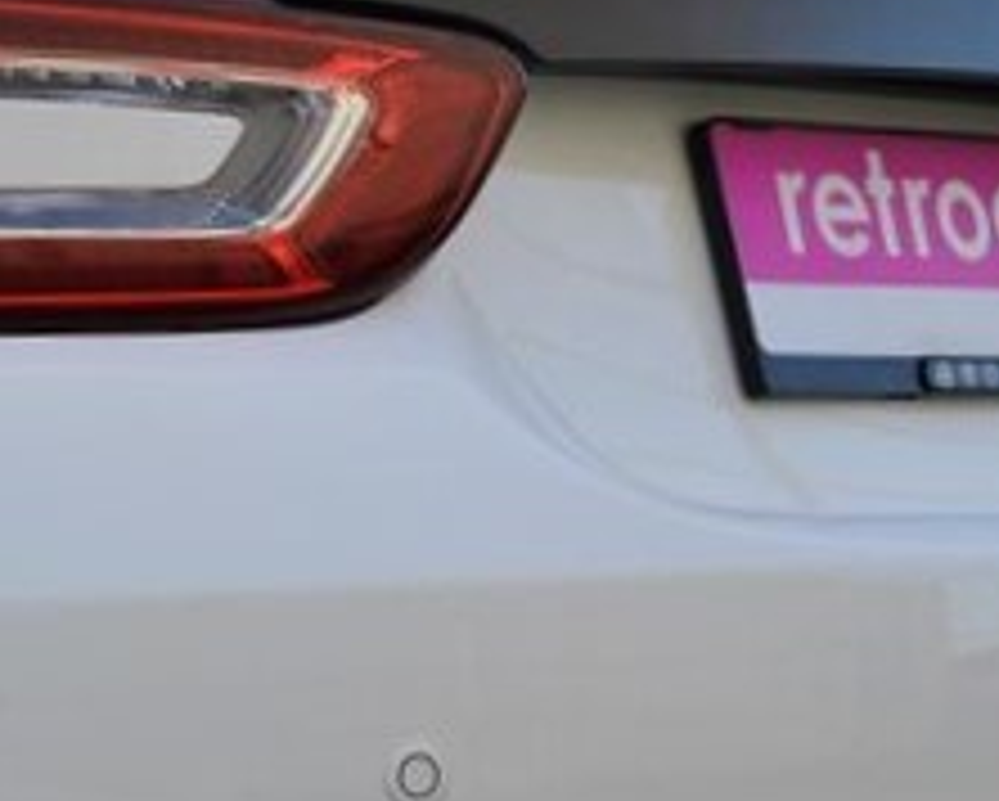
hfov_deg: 15.6
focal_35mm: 117
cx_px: -313
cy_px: 740
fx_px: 3462
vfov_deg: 13.1
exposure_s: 1/160
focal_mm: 30
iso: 200
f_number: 6.3
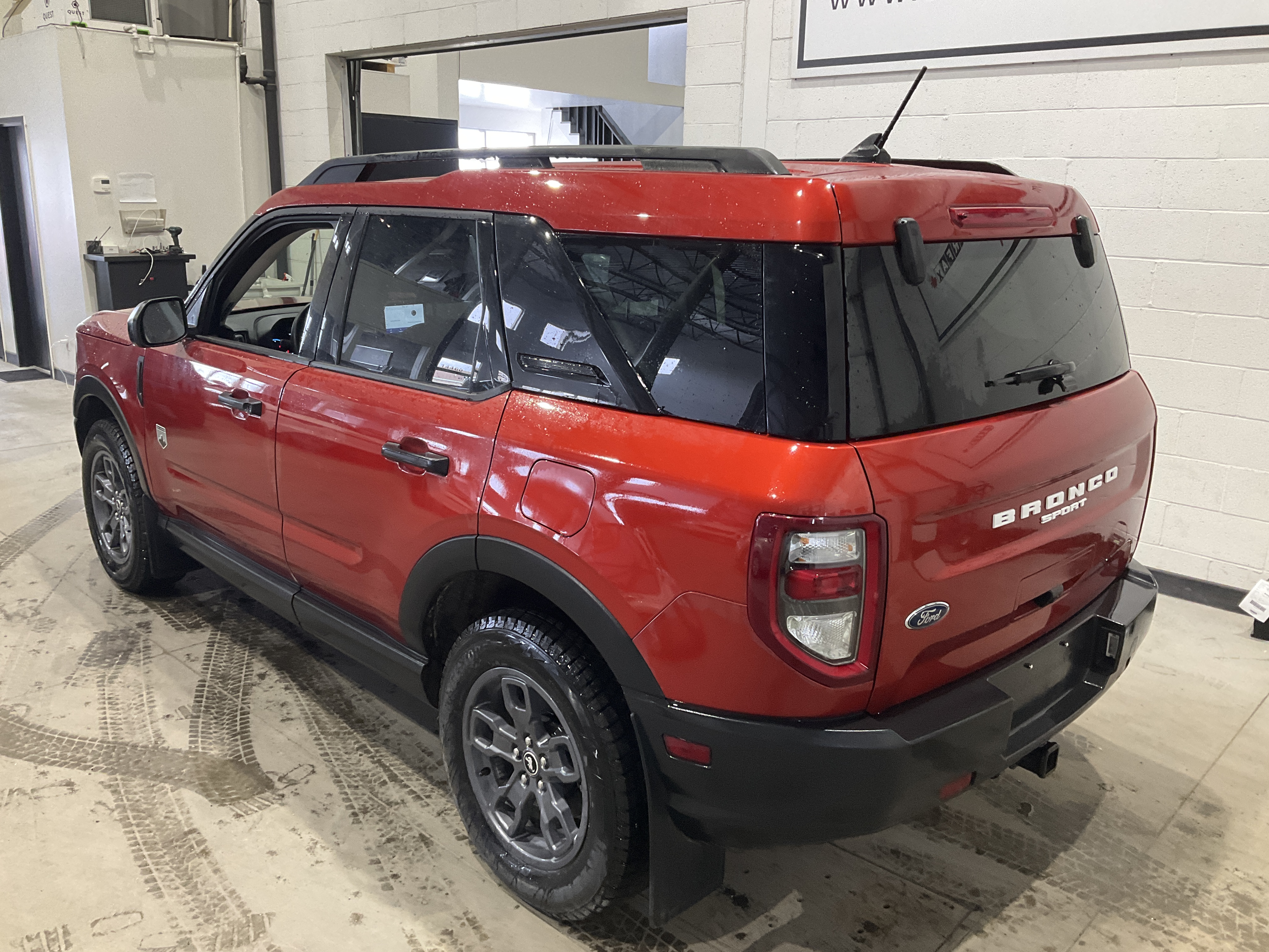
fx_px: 1063
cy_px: 476
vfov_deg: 48.2
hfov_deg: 61.7
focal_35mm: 29
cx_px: 634
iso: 100
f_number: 1.8
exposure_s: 1/60
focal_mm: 3
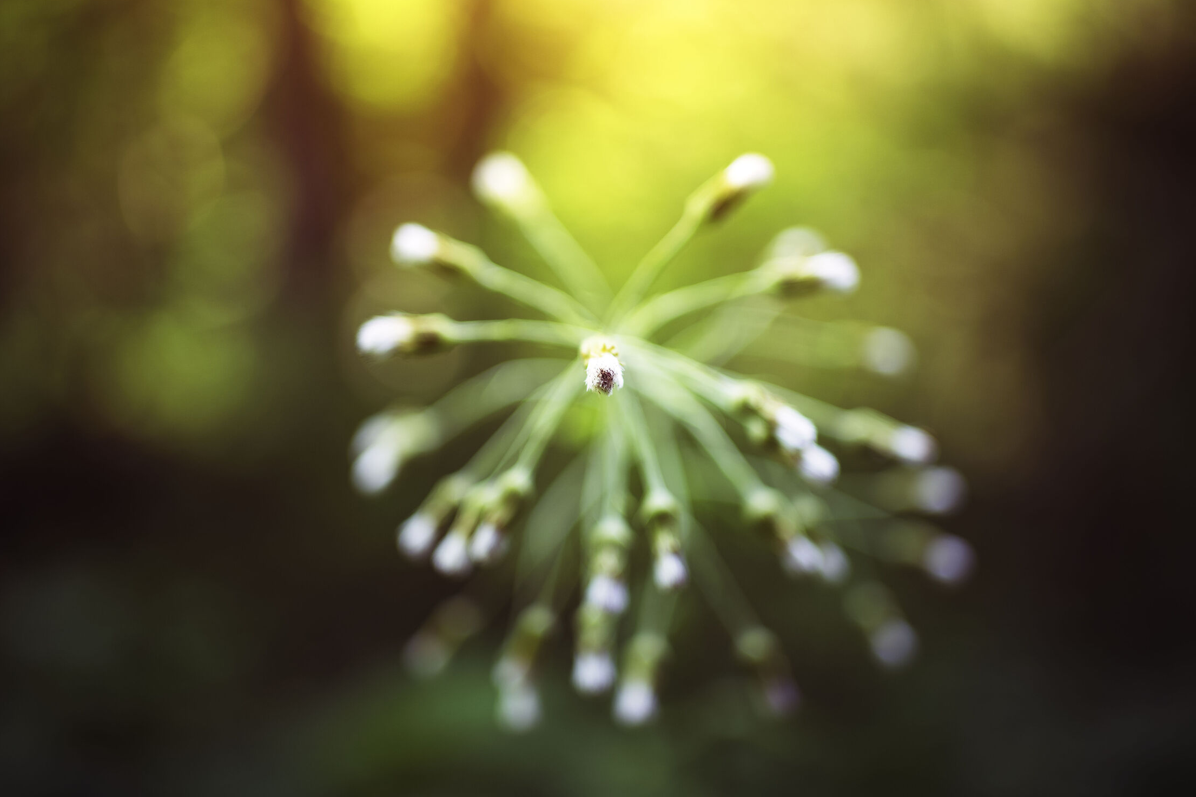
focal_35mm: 38
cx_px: 600
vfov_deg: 35.1
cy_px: 390
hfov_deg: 50.7
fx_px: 1262
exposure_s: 1/500
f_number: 1.2
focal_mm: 35
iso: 100
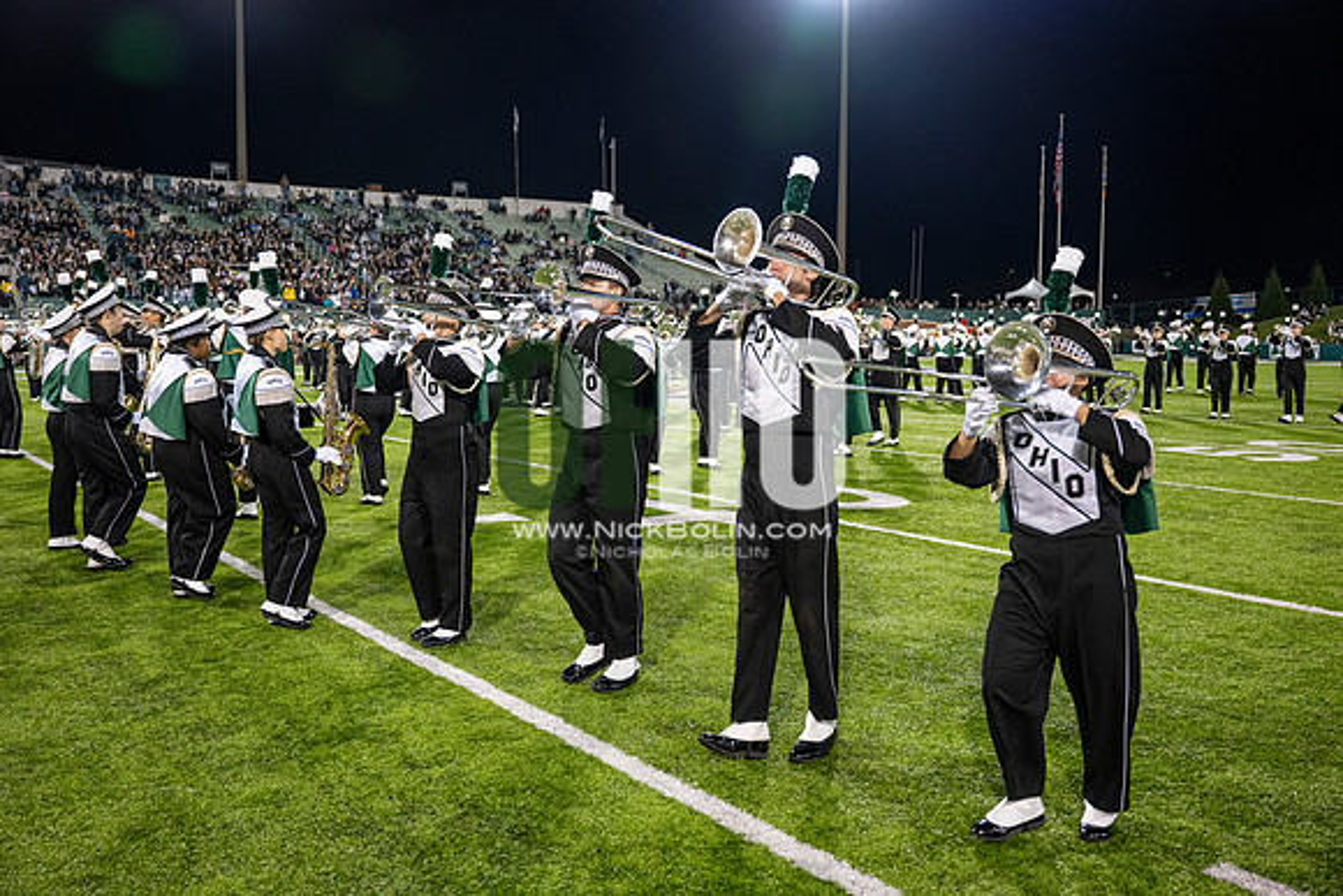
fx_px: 1231
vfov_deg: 40.0
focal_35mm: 33
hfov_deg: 57.2
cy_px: 448
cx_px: 672
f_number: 3.2
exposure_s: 1/500
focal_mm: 33
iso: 1250
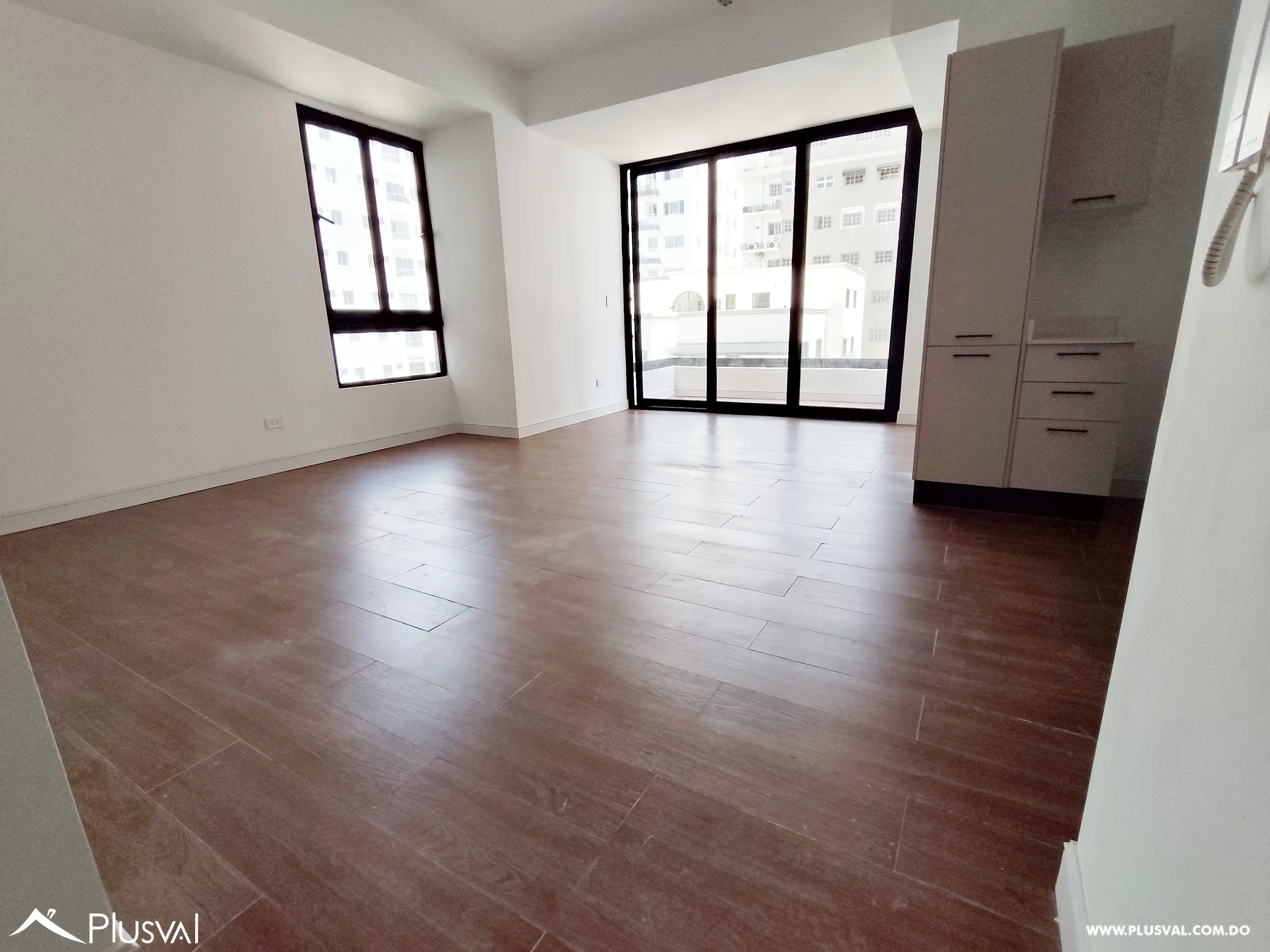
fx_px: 587
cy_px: 476
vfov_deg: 78.1
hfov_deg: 94.5
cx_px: 635
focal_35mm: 16
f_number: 2.2
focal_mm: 1.67
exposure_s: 1/221
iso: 50
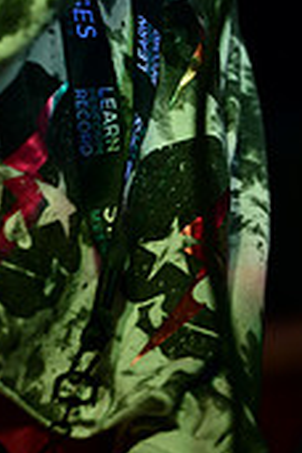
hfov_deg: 5.4
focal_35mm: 255
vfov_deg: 8.0
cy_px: -106
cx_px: 49
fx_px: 3208
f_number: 2.8
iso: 360
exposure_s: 1/320
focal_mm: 75
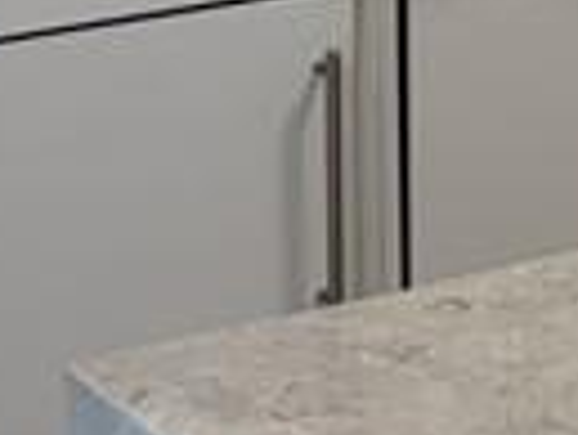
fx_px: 3443
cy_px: -587
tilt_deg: -3.9
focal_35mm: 206
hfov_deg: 8.9
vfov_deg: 6.9
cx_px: 1223
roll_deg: +1.2
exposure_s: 1/120
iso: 80
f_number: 1.6
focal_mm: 5.96
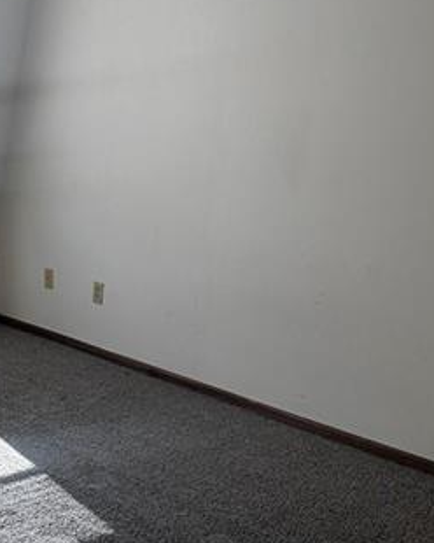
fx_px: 931
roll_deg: -1.2
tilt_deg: -15.2
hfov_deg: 25.1
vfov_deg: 32.4
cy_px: 310
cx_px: 7
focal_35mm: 58
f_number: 1.78
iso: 80
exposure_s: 1/433
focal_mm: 6.76
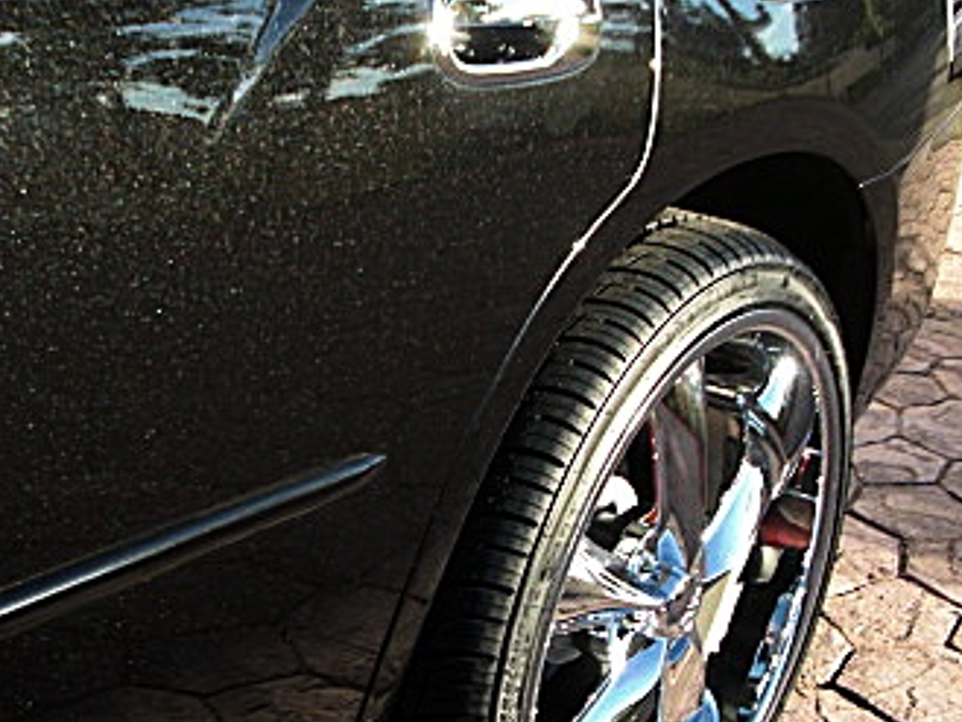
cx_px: 292
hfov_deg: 27.5
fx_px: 1946
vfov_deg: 21.0
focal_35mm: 70
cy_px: 409
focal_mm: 6.3
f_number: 2.8
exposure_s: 1/160
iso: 50
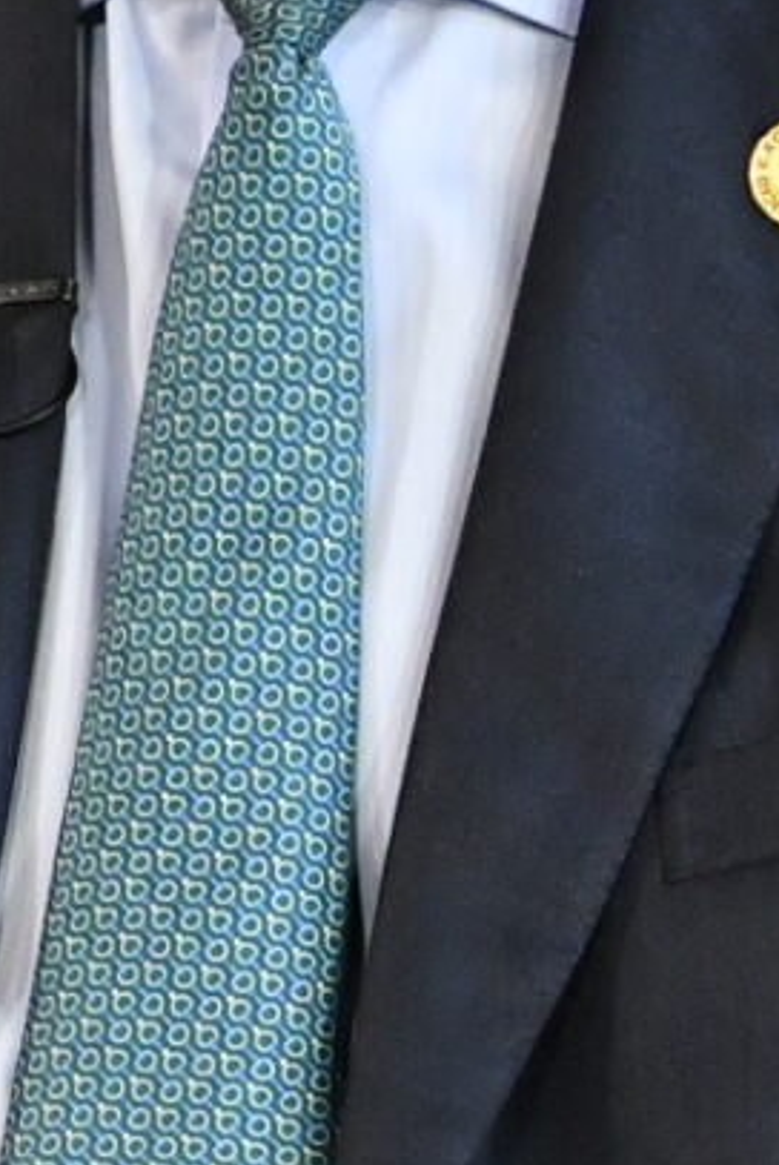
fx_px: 15876
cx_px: -338
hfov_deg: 2.8
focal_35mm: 490
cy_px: 183
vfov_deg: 4.2
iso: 1000
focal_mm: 52
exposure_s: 1/160
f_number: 3.5
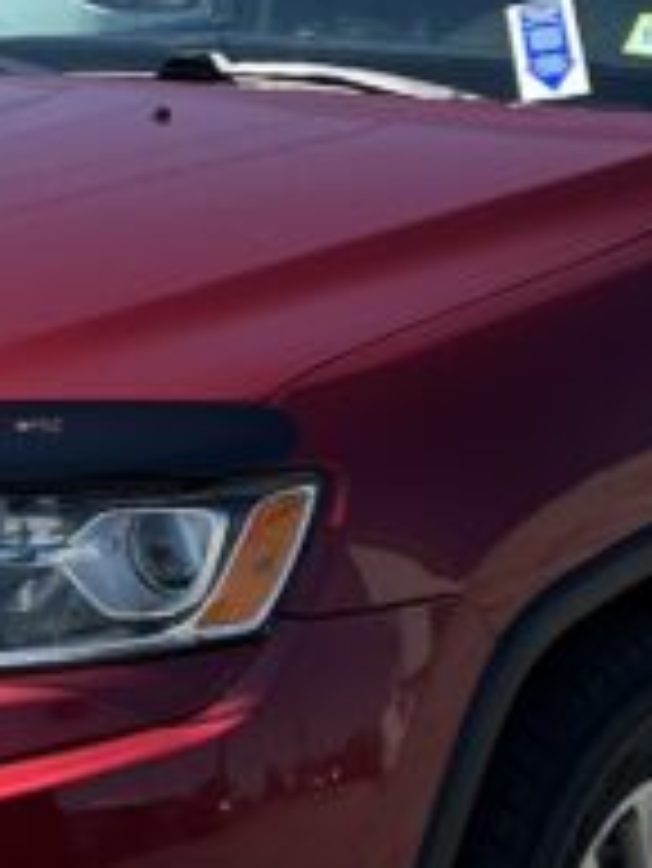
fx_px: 3462
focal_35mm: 138
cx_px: 351
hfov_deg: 10.8
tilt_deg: -4.3
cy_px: 162
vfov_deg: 14.2
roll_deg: -0.8
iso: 50
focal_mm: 5.7
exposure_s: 1/3257
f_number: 1.5
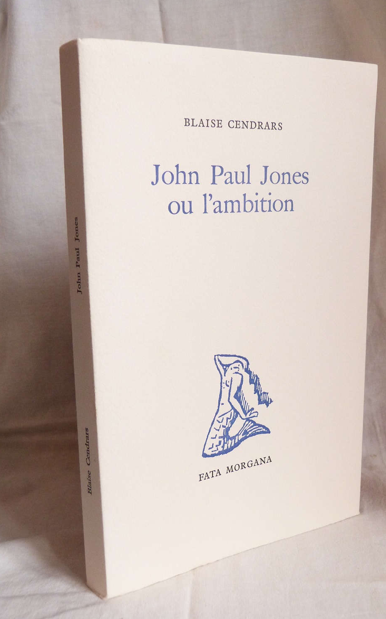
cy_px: 312
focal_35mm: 43
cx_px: 223
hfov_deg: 29.8
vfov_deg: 46.2
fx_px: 724
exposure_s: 1/40
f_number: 3.1
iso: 400
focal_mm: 7
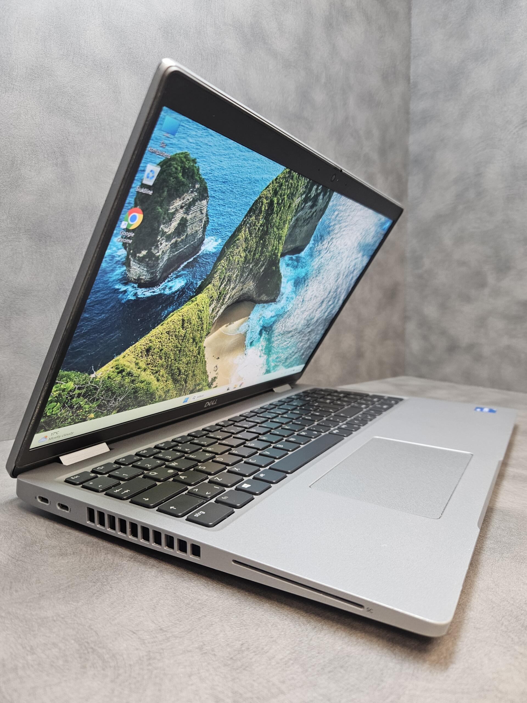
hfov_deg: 58.9
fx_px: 467
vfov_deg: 73.9
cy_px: 352
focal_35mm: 23
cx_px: 264
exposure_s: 1/100
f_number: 1.8
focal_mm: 5.4
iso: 160
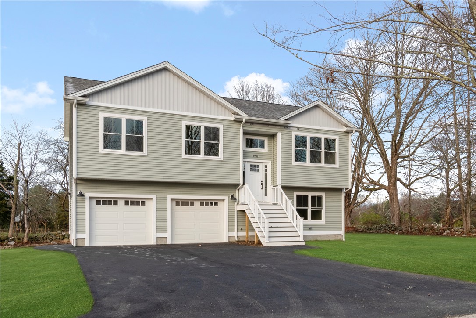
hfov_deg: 61.9
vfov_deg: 43.6
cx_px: 238
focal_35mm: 30
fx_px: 397
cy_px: 159
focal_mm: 20
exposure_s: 1/60
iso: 400
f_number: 14
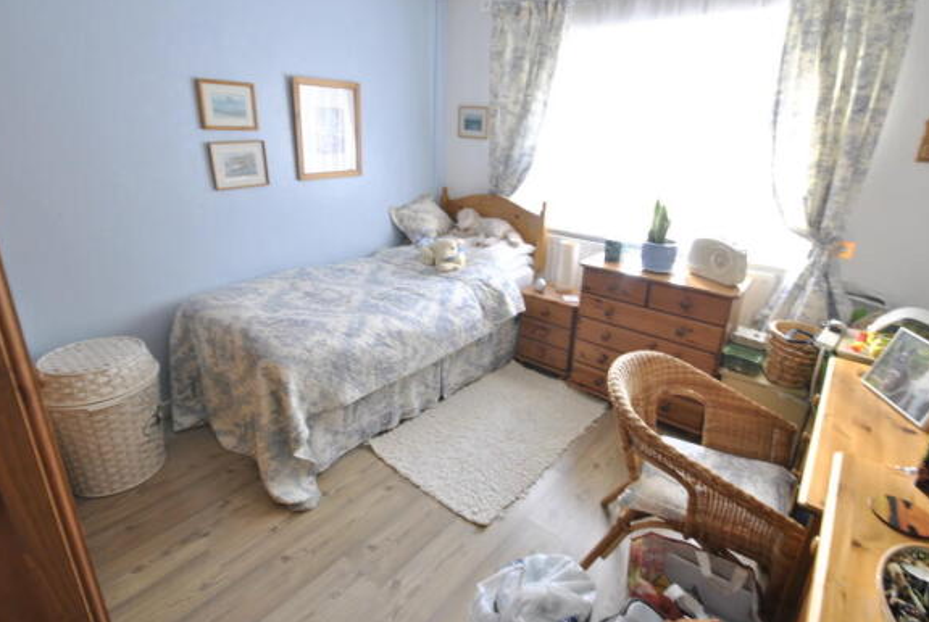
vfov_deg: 70.5
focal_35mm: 17
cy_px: 281
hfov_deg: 93.2
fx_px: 439
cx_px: 459
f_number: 11
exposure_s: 1/1.3
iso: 200
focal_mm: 10
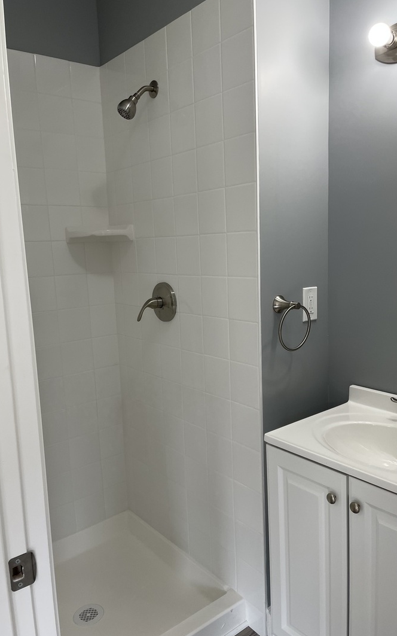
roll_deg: +1.6
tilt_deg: -10.3
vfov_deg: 66.5
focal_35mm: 28
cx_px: 217
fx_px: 485
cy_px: 321
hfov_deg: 44.5
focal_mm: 4.2
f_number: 1.6
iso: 50
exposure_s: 1/120
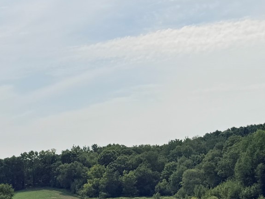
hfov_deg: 18.5
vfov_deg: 17.2
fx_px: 658
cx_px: -194
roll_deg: +2.1
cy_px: 114
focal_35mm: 86
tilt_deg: +8.0
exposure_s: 1/8130
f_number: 1.78
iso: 80
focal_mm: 6.76
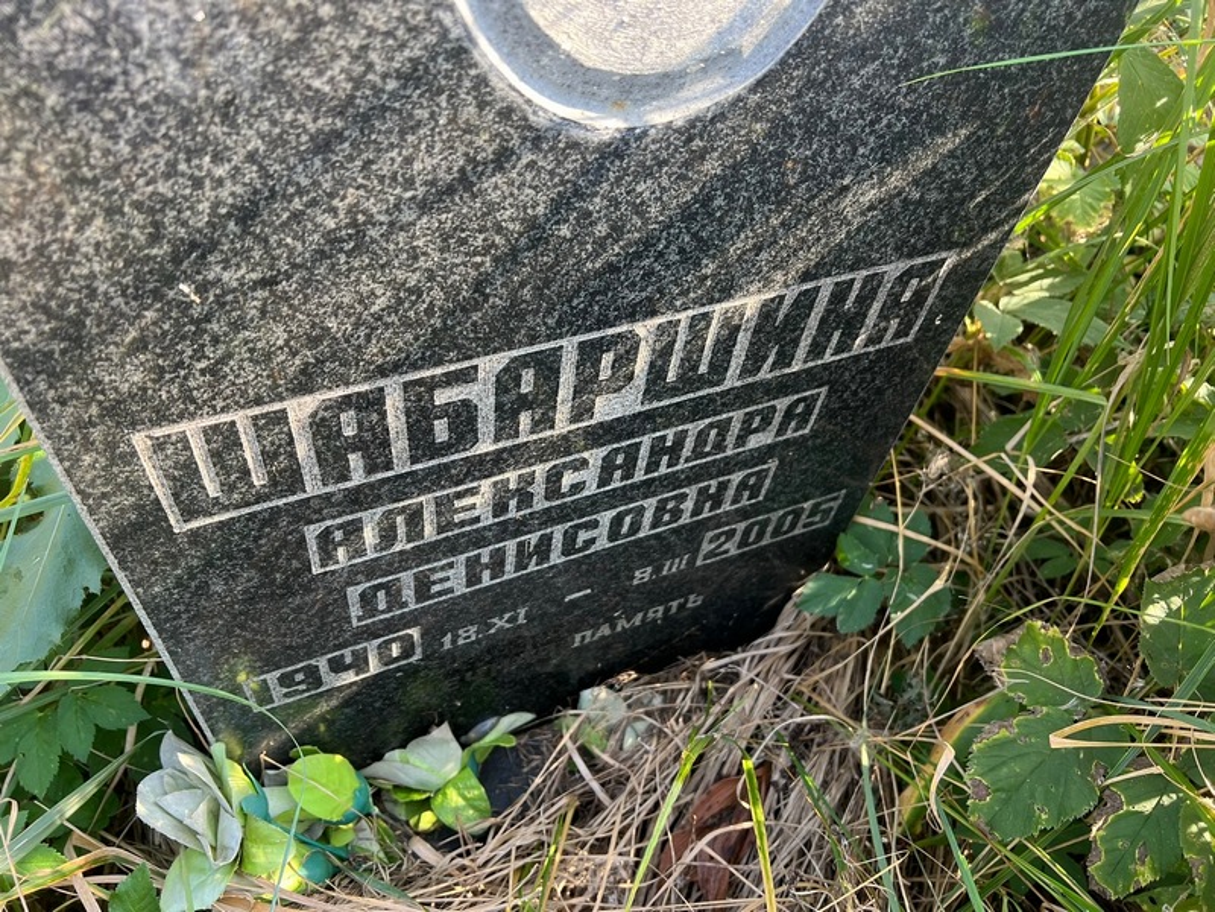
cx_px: 608
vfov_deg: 53.1
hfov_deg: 67.3
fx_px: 913
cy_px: 456
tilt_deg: -50.5
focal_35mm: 26
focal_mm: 5.7
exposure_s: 1/136
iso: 64
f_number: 1.5
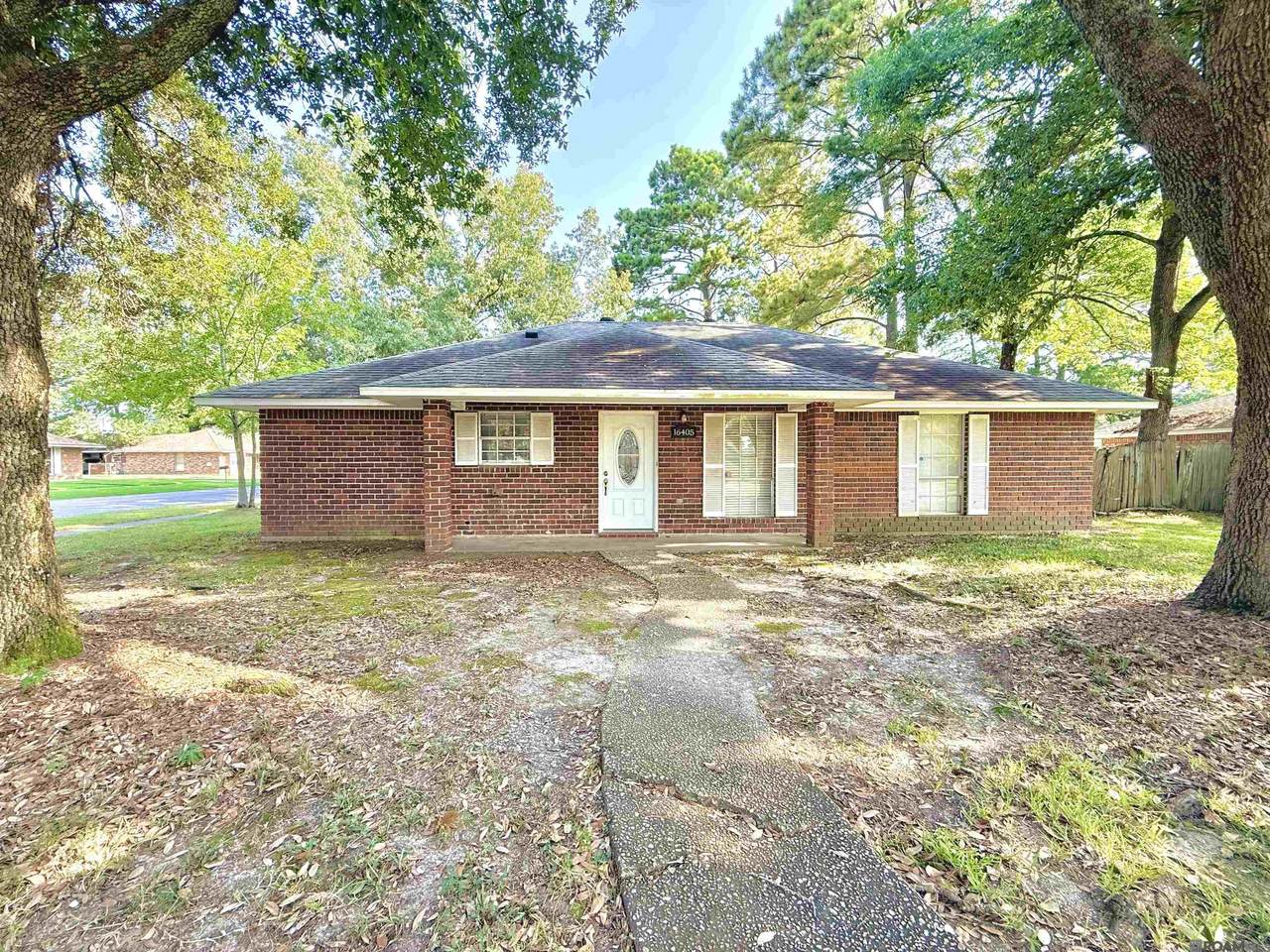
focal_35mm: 14
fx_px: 514
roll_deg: -0.1
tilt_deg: -2.3
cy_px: 476
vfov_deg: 85.7
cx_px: 635
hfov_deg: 102.1
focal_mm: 2.22
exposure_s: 1/172
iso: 64
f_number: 2.2
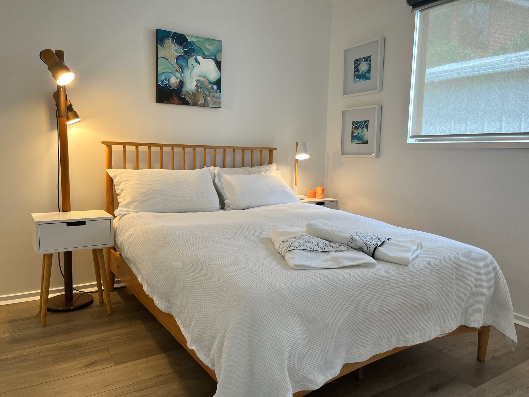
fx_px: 397
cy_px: 198
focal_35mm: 26
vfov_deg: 53.1
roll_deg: -1.8
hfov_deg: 67.3
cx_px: 264
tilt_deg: -6.9
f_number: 1.6
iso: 100
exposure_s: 1/100
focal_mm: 5.1
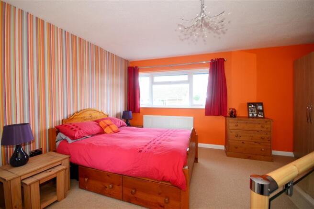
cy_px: 104
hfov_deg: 100.4
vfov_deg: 77.3
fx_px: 131
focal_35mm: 15
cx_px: 157
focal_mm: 10
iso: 400
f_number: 5.6
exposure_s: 1/25
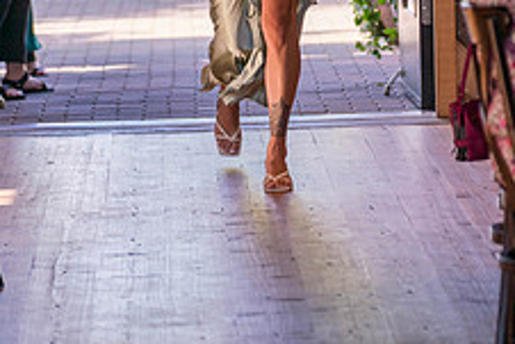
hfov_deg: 7.9
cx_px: 255
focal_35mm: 262
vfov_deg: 5.2
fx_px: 3750
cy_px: -65
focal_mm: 102
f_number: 2.8
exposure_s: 1/500
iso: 400
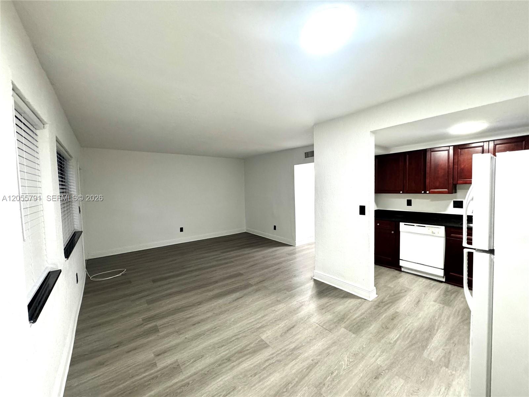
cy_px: 198
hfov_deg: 102.1
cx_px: 264
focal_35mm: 14
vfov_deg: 85.7
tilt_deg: -2.4
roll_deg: +1.9
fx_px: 214
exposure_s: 1/60
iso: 250
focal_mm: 2.22
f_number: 2.2
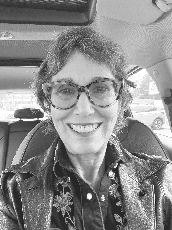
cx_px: 86
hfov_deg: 46.8
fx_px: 199
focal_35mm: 30
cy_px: 115
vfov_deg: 60.0
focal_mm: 2.71
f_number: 1.9
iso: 100
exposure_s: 1/53
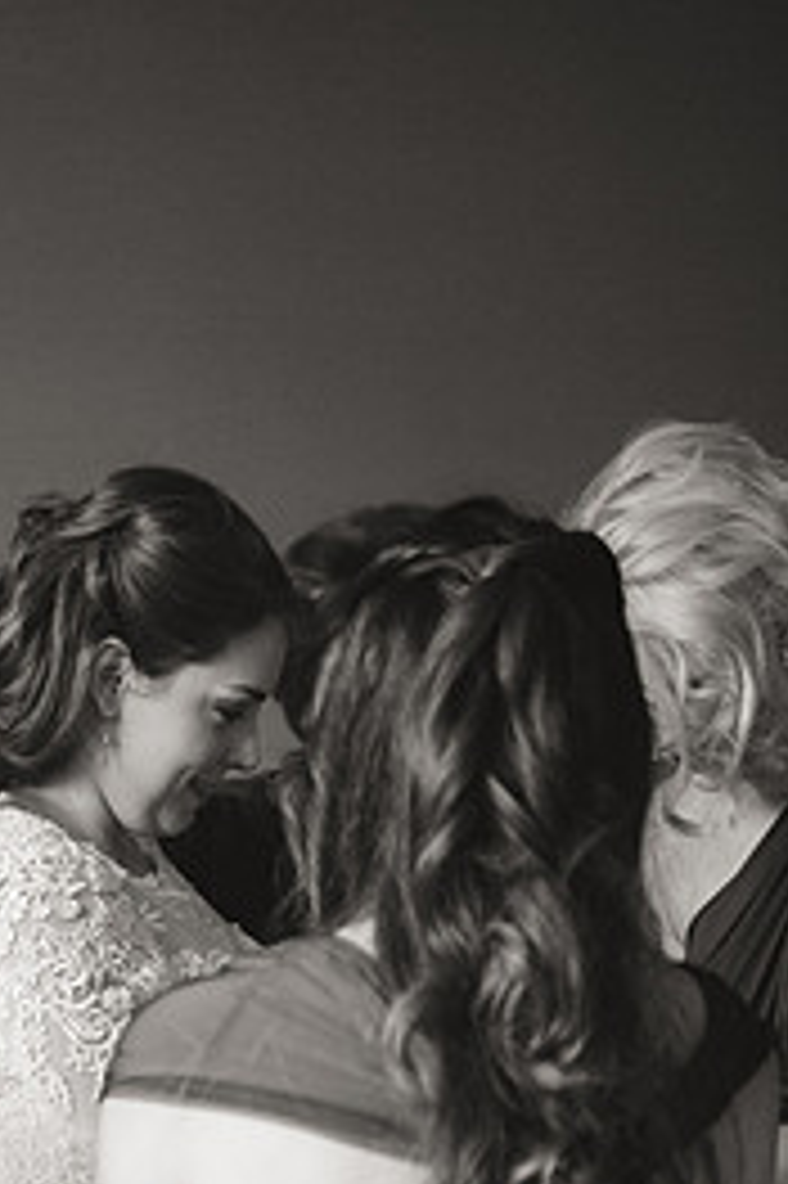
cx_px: 135
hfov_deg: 15.2
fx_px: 2926
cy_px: 968
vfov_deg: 22.5
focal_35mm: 89
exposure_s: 1/100
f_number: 2.8
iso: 2000
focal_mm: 52
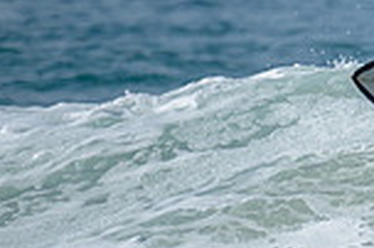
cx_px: 696
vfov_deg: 0.4
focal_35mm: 3060
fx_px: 31755
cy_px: 156
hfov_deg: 0.7
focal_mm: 800
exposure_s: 1/2500
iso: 280
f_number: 6.3
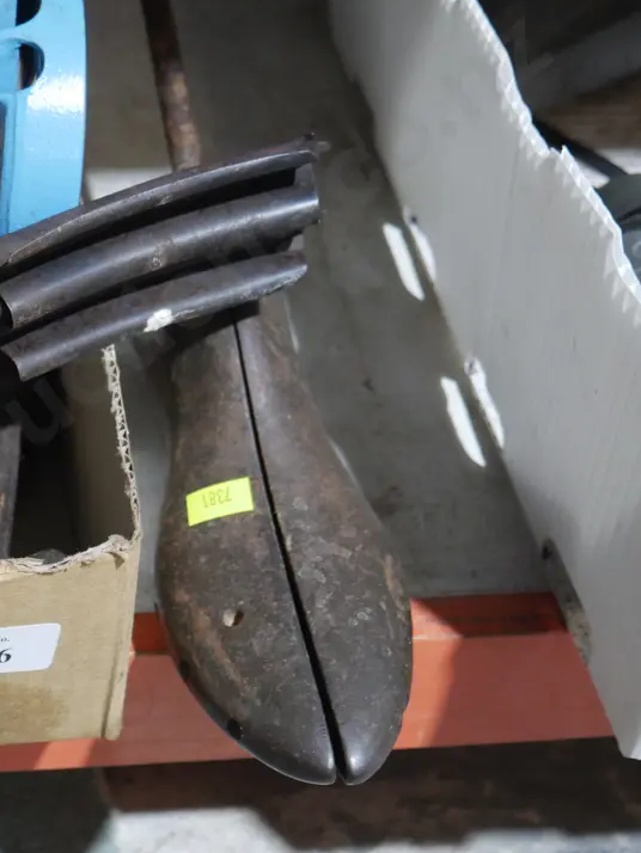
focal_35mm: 66
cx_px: 48
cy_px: 406
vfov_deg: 29.4
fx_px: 1629
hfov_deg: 21.7
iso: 1600
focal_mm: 23
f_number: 5.1
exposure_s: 1/60
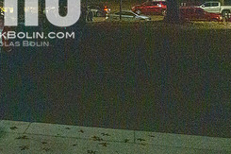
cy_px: 1
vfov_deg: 18.7
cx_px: 9
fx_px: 455
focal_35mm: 71
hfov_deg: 27.1
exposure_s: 1/500
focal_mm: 30
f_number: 4
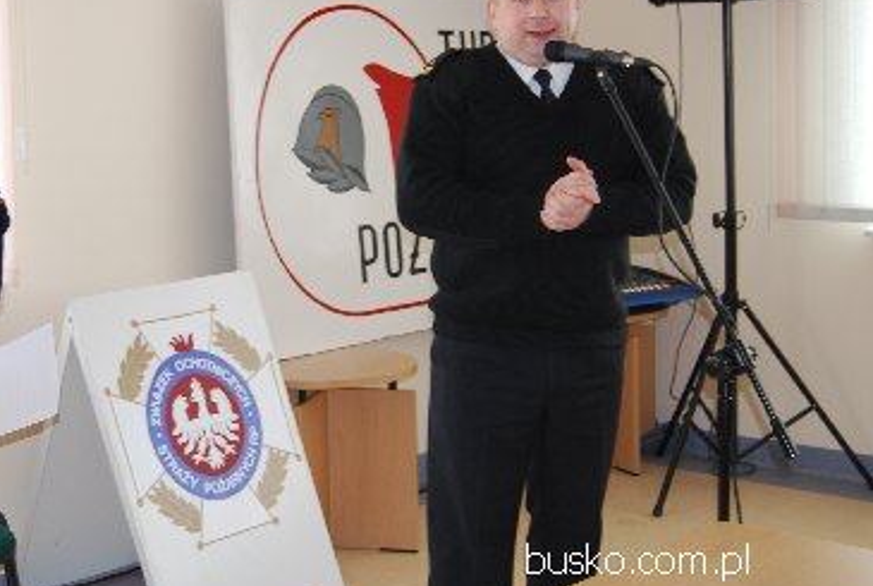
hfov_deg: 31.3
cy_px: 216
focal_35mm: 64
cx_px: 289
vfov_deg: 21.4
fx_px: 1547
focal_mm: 31
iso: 200
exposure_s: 1/60
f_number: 4.5
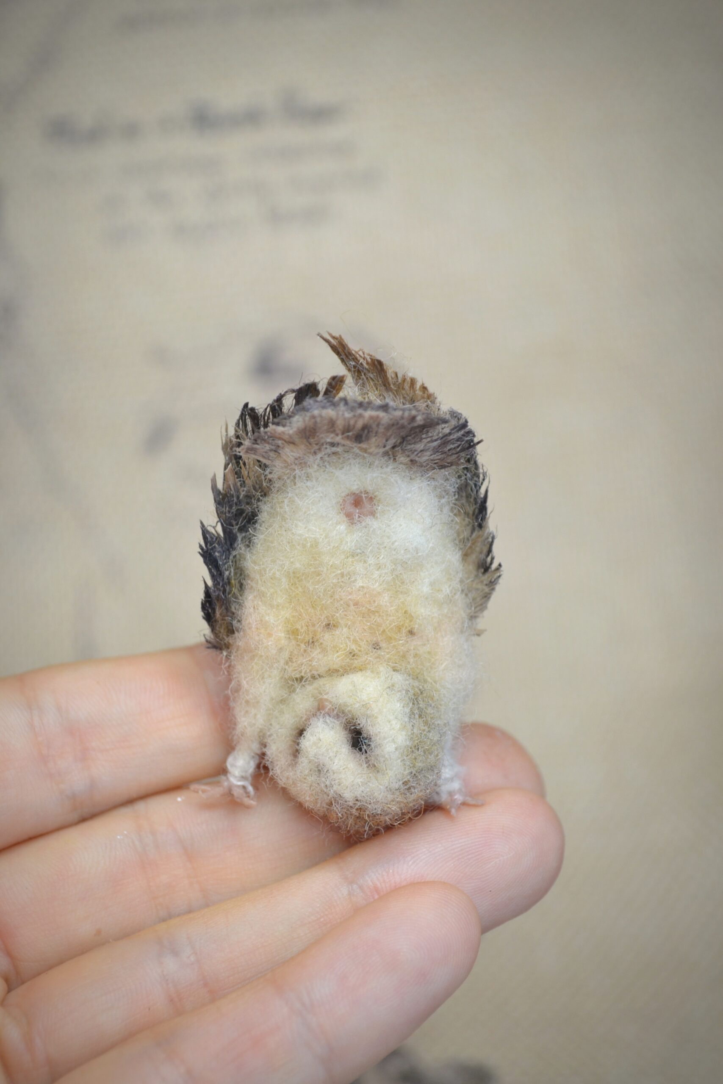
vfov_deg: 29.9
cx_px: 362
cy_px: 542
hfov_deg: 20.2
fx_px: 2033
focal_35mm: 68
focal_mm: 45
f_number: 6.3
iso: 800
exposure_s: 1/100
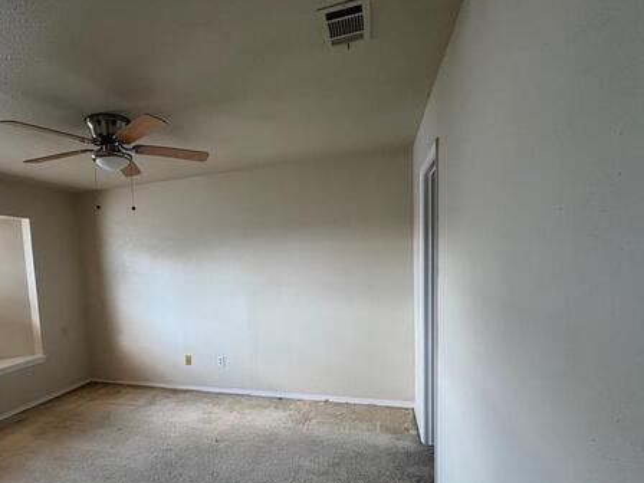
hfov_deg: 80.2
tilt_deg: -5.0
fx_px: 372
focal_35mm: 20
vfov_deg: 65.2
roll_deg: +3.3
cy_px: 296
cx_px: 242
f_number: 2.2
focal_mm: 2.22
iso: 320
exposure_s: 1/60
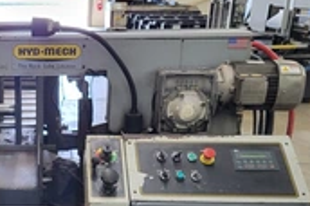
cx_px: 5
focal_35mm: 63
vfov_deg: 20.8
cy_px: 201
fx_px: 541
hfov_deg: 29.9
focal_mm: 5.4
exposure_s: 1/120
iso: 200
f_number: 1.8
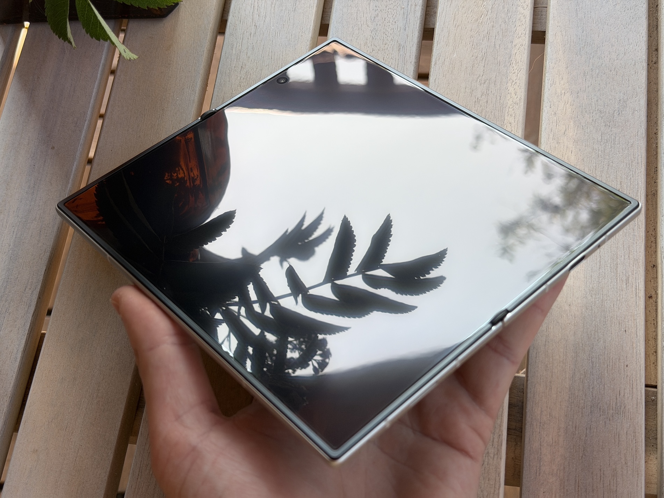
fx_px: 921
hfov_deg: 39.7
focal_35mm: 48
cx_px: 332
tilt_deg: -65.0
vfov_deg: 30.3
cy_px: 249
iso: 64
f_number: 1.78
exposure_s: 1/330
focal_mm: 6.76
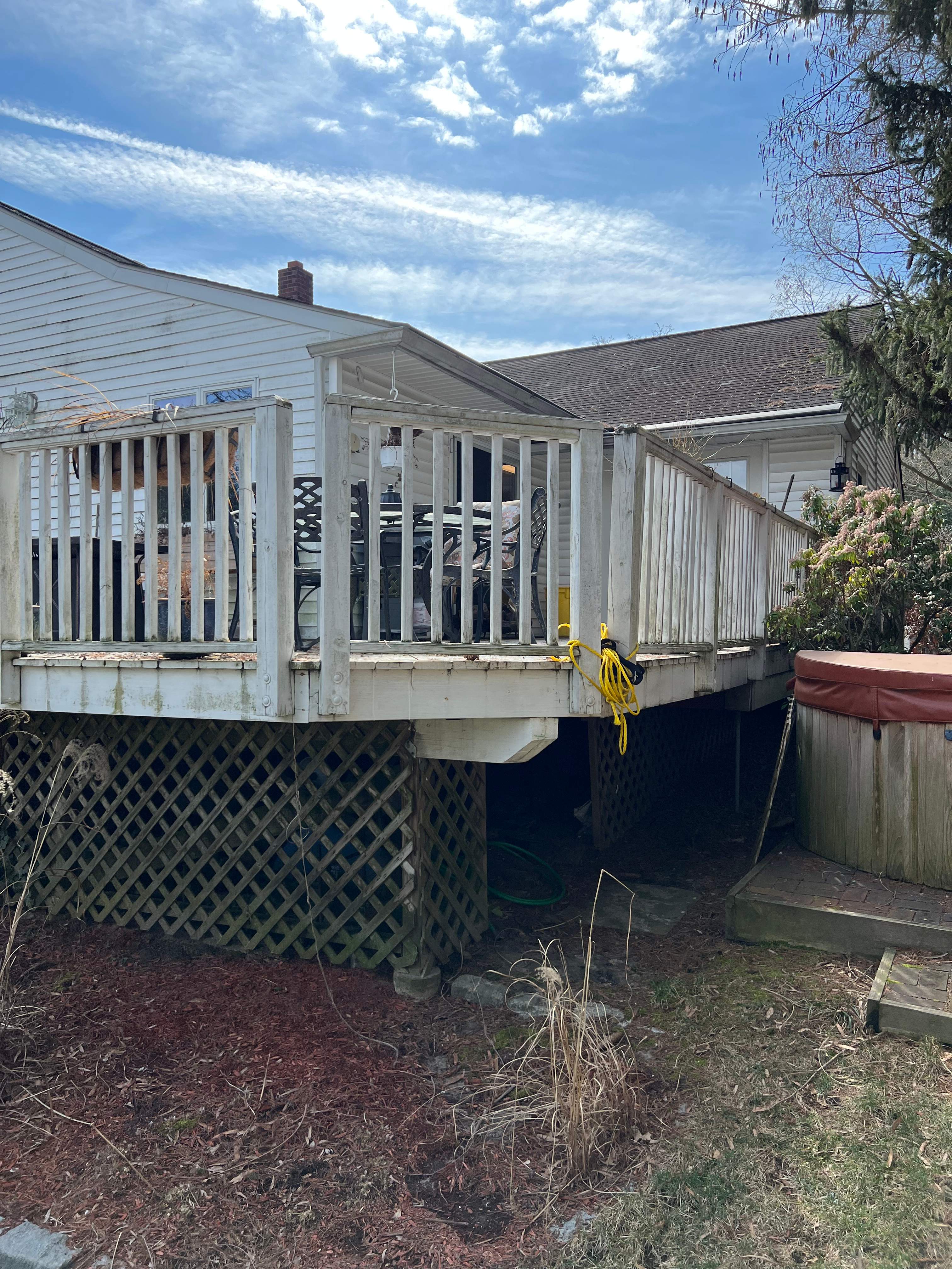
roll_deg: +0.4
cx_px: 476
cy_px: 634
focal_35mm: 26
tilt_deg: +1.9
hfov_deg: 53.1
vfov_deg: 67.3
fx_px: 953
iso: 50
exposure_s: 1/1901
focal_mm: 5.7
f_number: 1.5
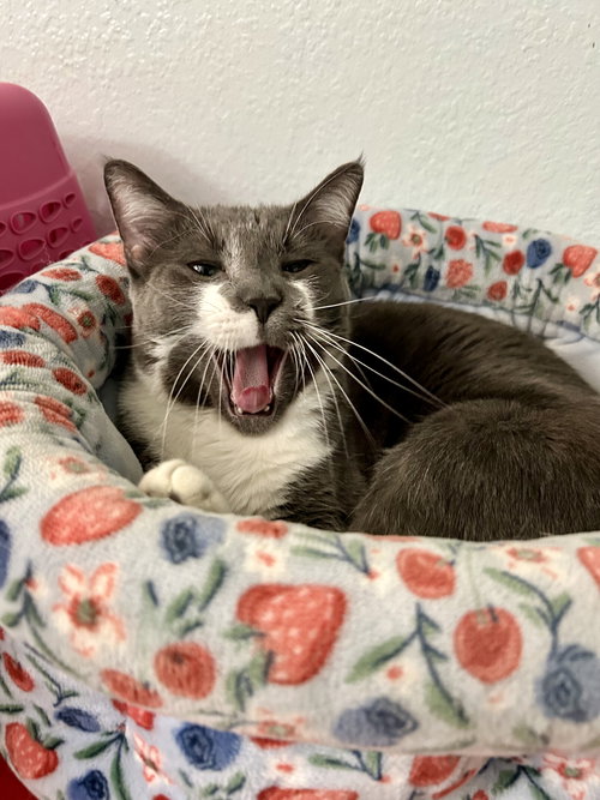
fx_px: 601
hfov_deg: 53.0
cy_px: 400
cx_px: 300
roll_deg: -3.4
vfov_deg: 67.3
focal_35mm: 26
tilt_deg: -30.3
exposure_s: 1/40
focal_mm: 5.7
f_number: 1.5
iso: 500
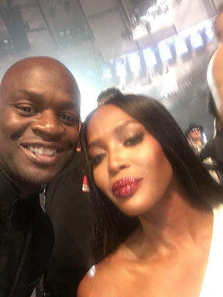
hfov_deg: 45.5
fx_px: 266
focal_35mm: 31
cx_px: 112
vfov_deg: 58.3
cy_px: 148
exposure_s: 1/15
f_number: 2.2
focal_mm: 2.65
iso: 250
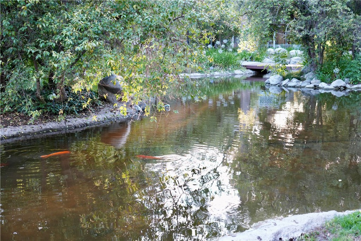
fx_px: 451
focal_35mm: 45
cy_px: 120
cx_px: 180
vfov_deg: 29.9
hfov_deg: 43.6
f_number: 2.8
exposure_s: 1/60.1
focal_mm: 30
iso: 320
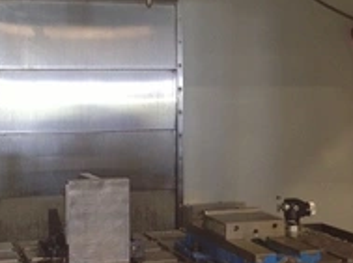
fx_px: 712
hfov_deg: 27.7
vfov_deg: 20.9
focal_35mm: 70
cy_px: 112
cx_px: 134
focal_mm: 4.13
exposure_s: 1/20
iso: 160
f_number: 2.4
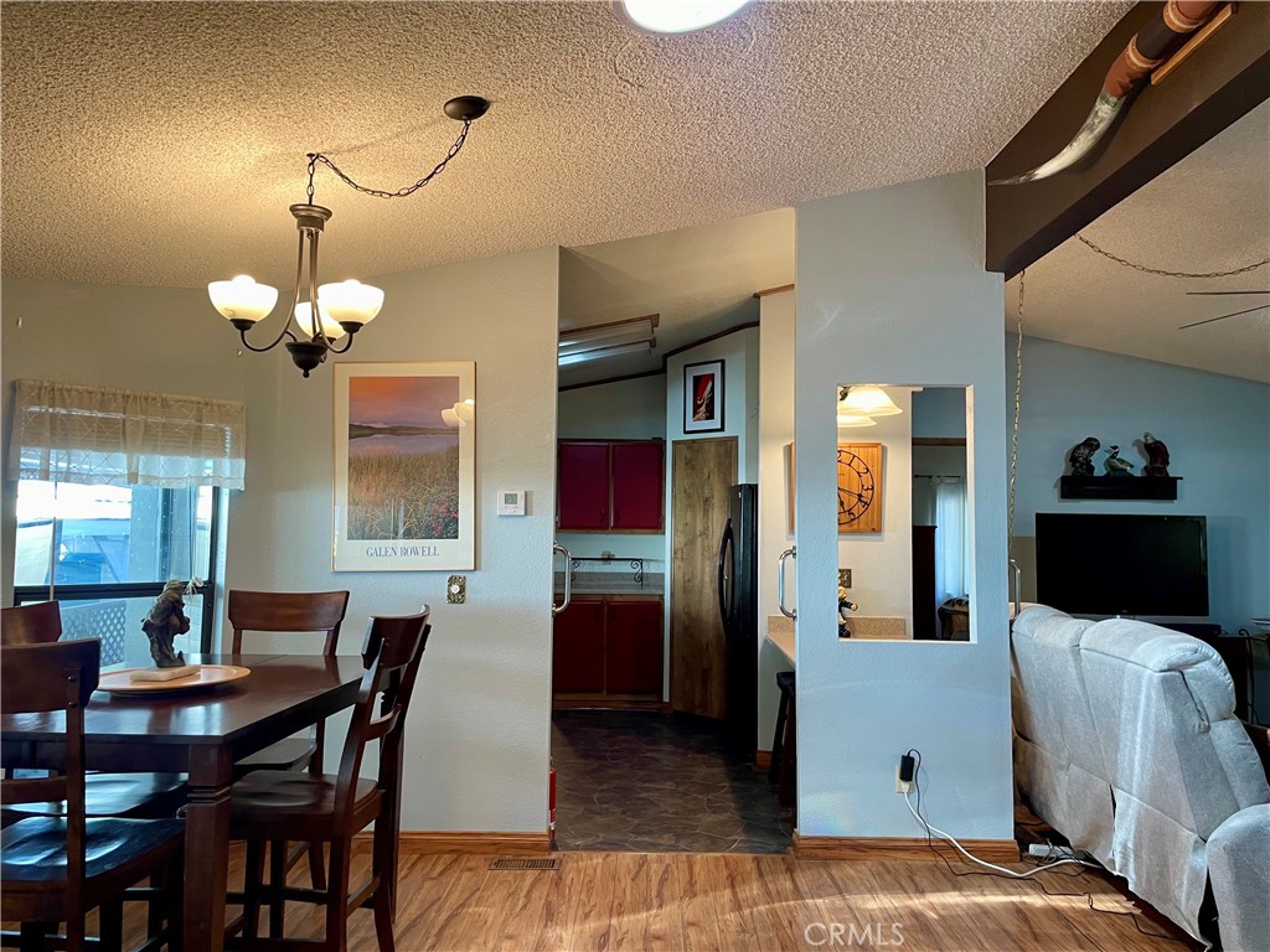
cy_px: 476
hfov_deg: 67.3
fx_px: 954
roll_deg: -1.5
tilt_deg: +3.5
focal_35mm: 26
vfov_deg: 53.1
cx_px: 635
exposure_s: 1/60
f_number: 1.6
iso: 80
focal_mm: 4.2
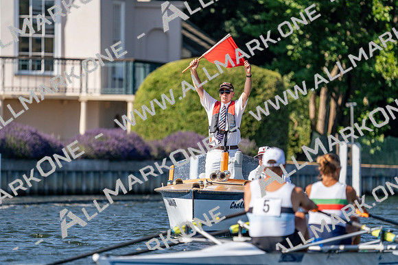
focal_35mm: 448
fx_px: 4954
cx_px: 199
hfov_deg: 4.6
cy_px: 132
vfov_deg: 3.1
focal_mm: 448
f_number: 6.3
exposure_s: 1/1600
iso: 320
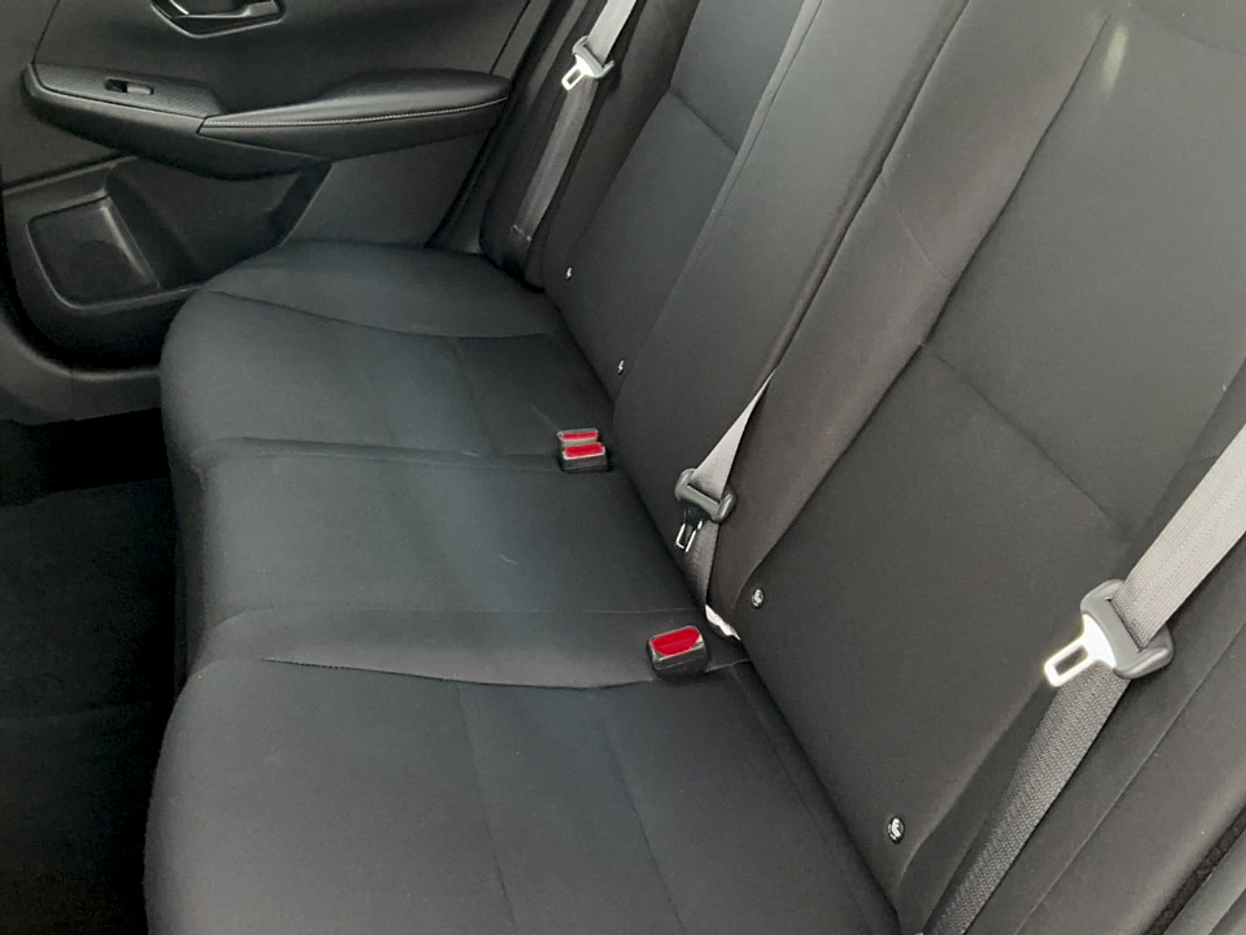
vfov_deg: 46.8
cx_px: 623
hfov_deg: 60.0
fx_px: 1080
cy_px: 468
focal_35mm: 30
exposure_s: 1/60
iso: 80
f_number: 1.8
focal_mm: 3
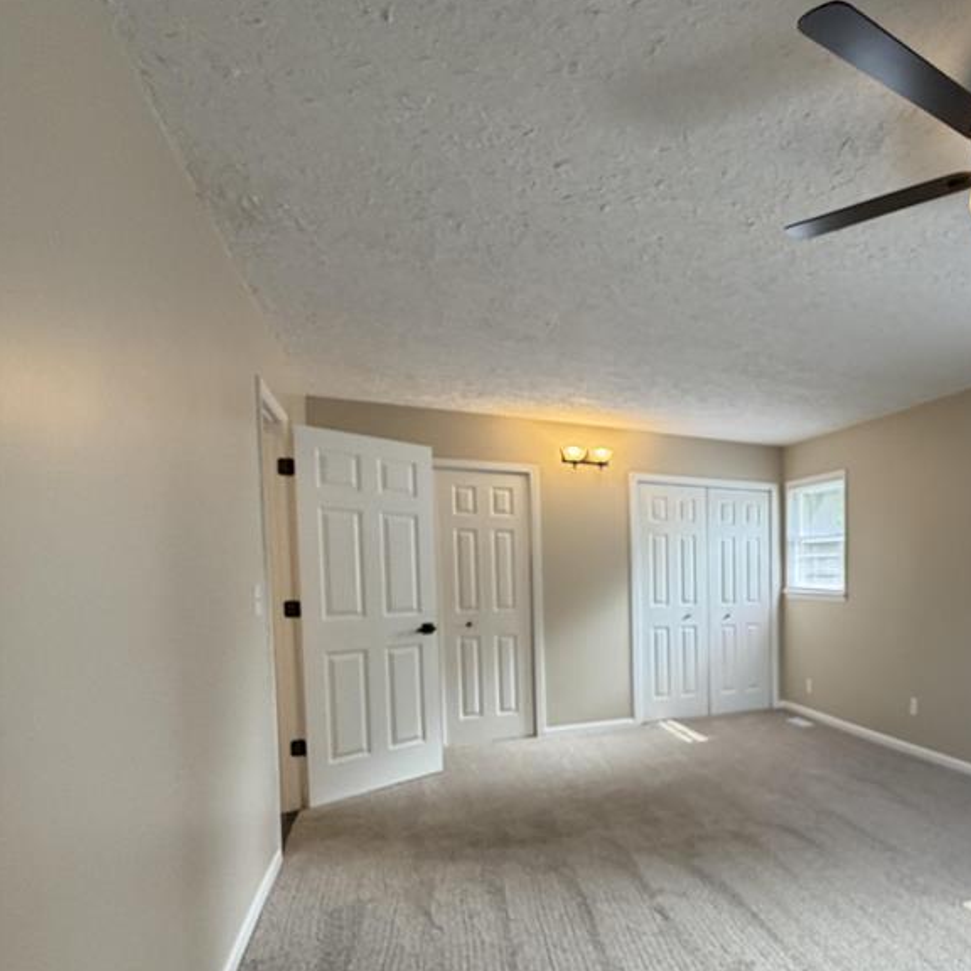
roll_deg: -3.2
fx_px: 698
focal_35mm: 22
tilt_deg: -2.4
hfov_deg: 60.1
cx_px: 856
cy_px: 609
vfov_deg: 68.5
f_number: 2.2
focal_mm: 2.22
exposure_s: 1/60
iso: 160
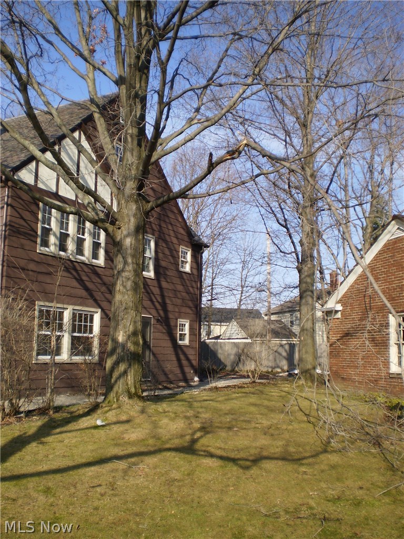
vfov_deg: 51.4
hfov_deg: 39.7
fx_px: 560
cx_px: 202
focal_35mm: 36
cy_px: 270
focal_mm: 6.3
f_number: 3.1
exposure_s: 1/800
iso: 64
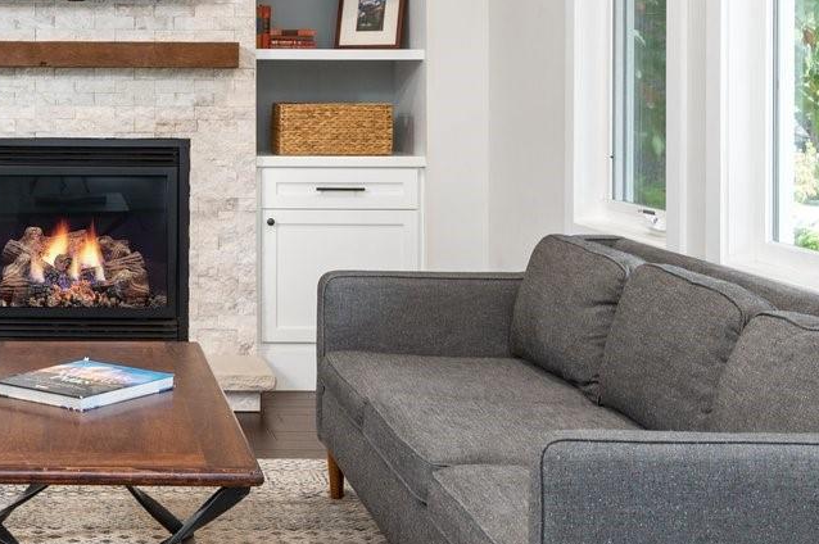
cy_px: 91
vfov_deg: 21.3
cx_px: 71
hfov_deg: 30.6
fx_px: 1423
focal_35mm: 63
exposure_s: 1/5
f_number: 8
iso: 800
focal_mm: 19.5
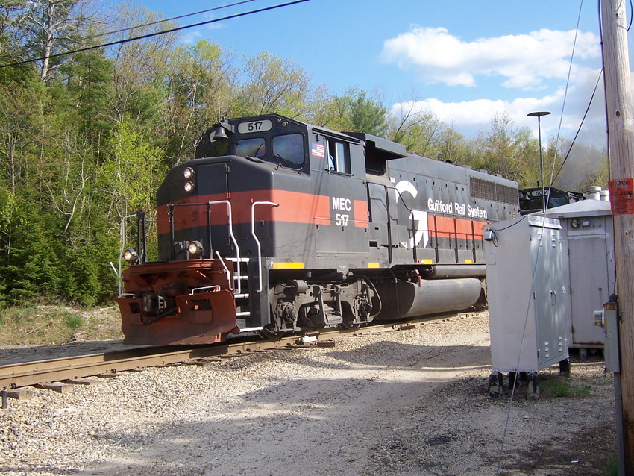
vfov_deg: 36.0
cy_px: 238
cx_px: 317
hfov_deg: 46.8
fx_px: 733
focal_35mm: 40
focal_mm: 6.7
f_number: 4
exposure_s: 1/500
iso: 80
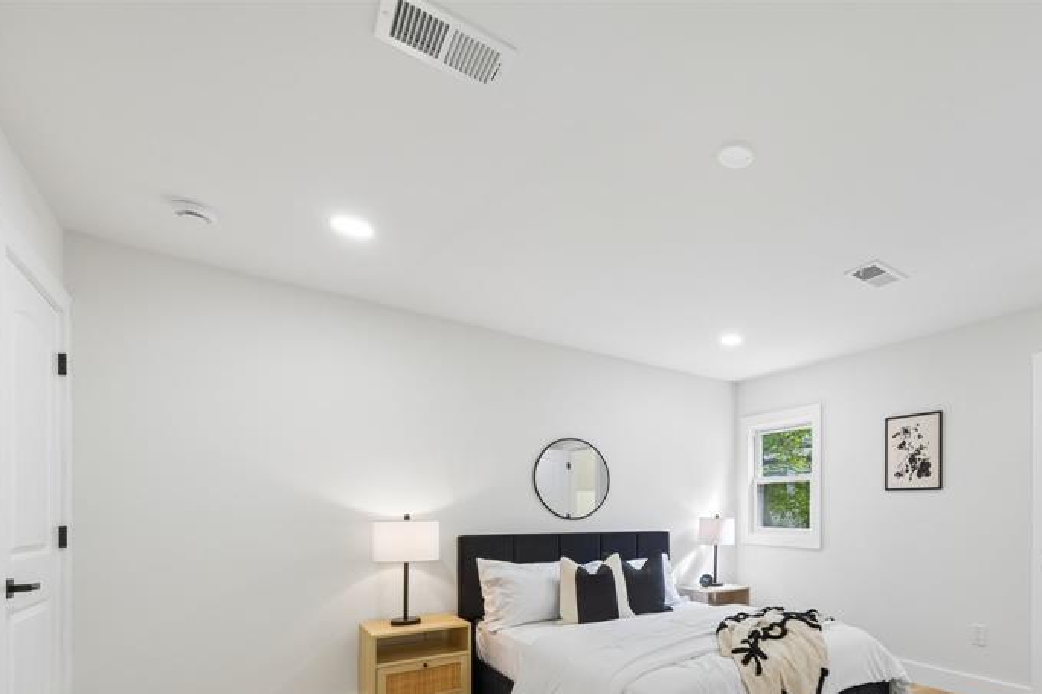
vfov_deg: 63.5
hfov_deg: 85.2
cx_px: 734
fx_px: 521
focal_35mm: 18
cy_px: 519
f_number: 8
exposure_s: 1/9
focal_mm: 8
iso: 160
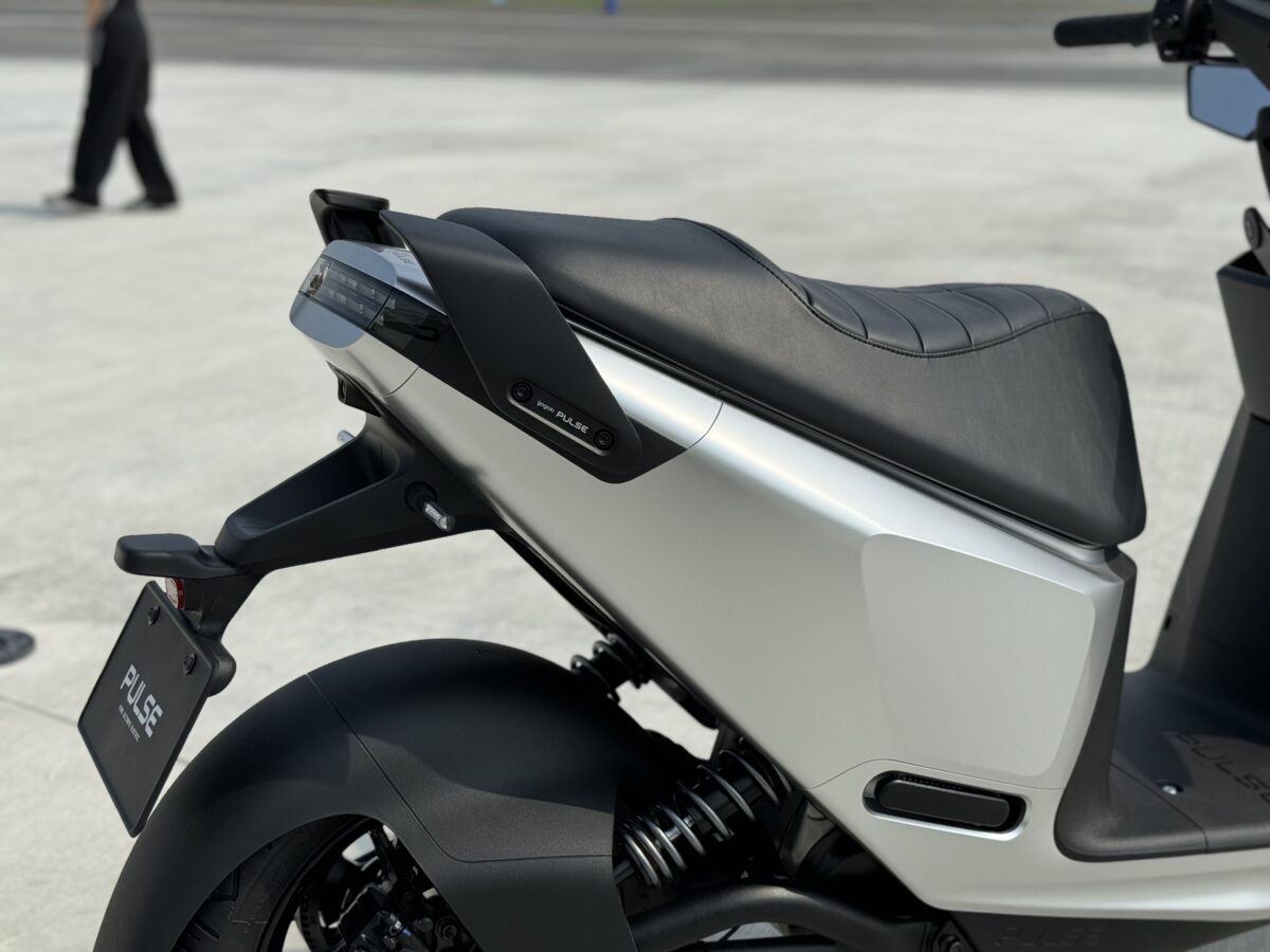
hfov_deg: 39.7
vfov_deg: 30.3
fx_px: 1761
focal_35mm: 48
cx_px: 635
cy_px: 476
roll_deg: -0.2
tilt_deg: -15.9
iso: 64
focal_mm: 6.76
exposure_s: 1/7092
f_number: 1.78
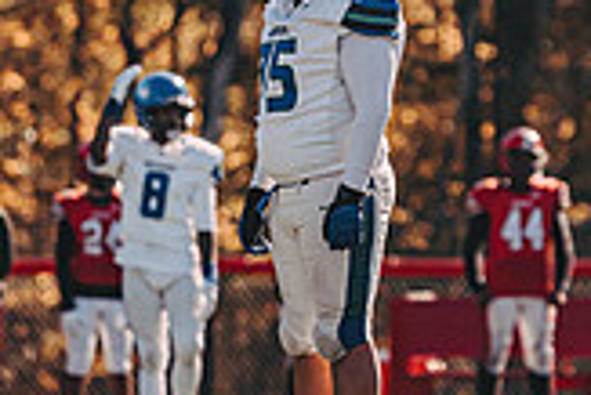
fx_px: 11666
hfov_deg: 2.9
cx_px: 381
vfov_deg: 1.9
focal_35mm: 710
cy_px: 78
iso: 250
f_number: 3.2
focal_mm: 200
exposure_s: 1/3200
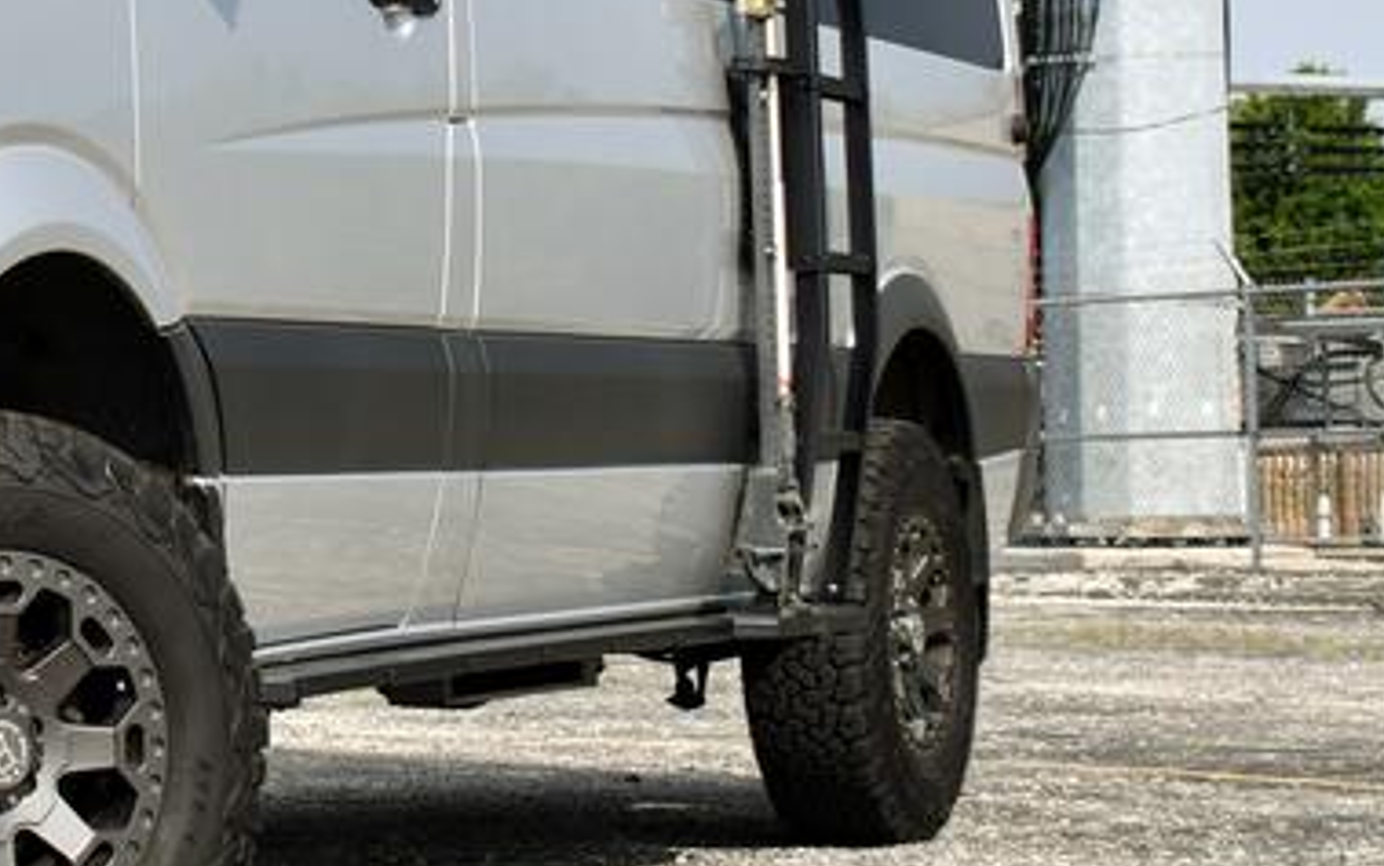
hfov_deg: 16.3
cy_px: 22
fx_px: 4753
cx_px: 106
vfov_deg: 10.3
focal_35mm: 126
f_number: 4
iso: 100
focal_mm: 26
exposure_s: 1/320
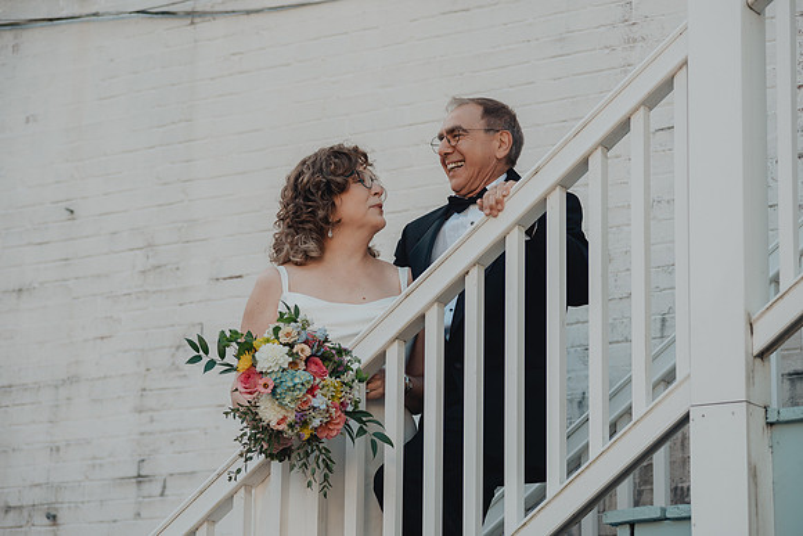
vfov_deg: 12.6
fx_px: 2417
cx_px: 402
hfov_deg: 18.9
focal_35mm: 108
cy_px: 268
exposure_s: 1/400
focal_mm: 105
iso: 125
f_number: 3.5
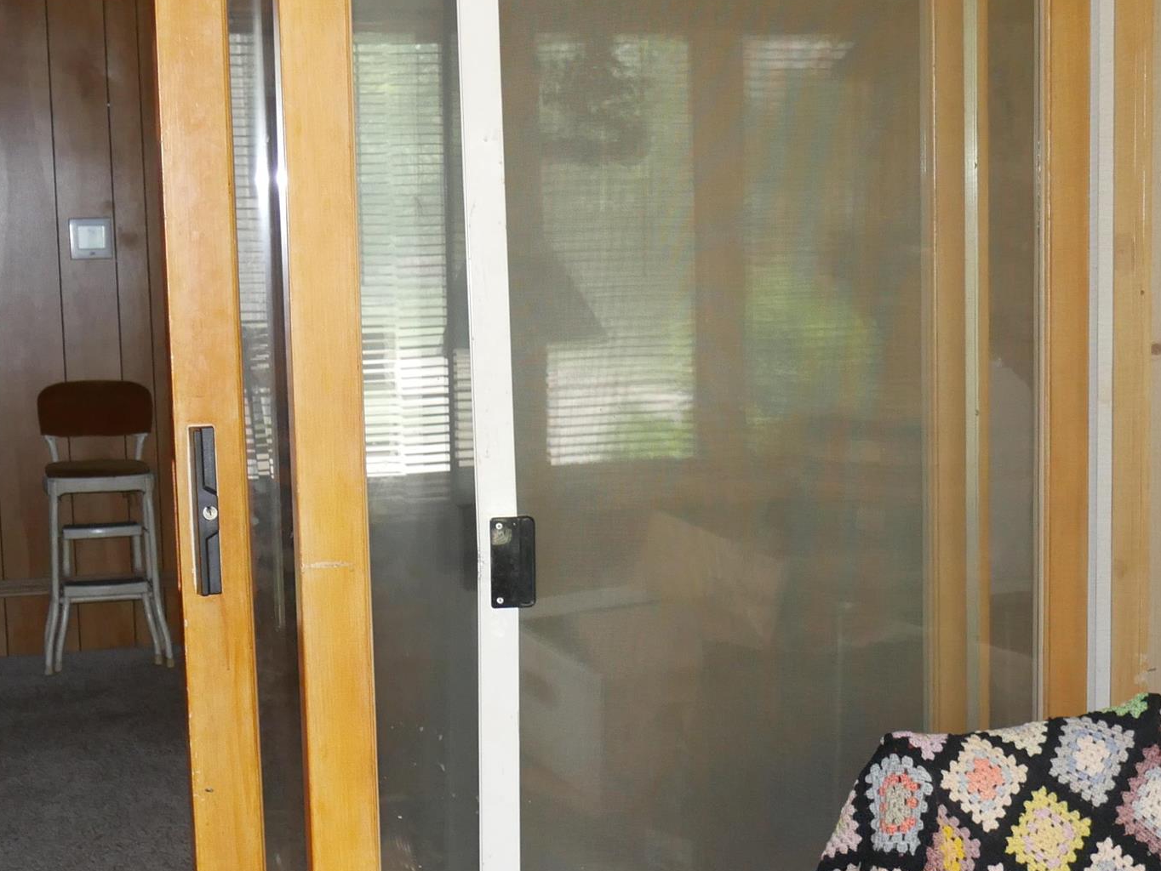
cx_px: 660
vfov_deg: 23.3
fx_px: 2114
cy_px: 482
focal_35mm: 63
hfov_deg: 30.7
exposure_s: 1/160
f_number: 3.5
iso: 800
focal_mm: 14
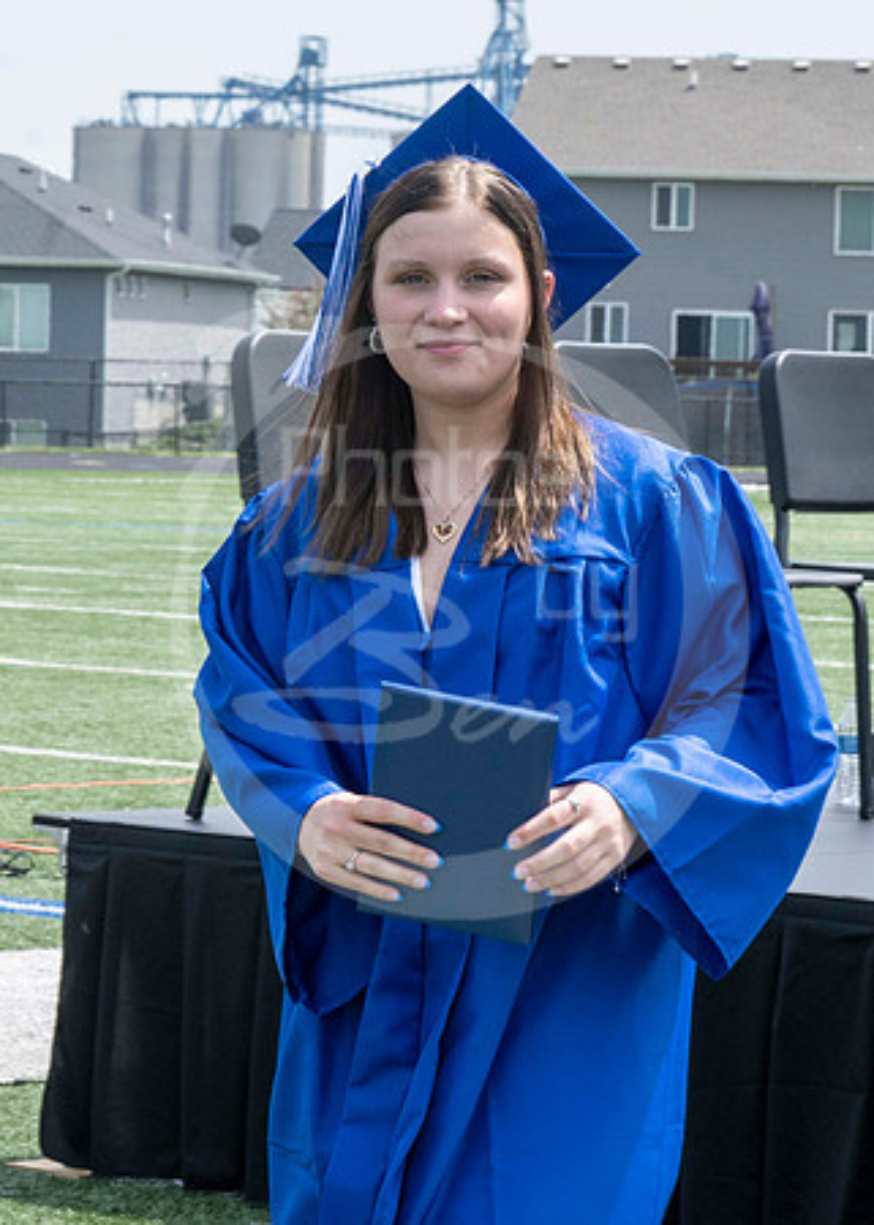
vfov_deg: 11.3
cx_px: 133
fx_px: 6170
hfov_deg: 8.1
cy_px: 438
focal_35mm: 177
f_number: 13
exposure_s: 1/250
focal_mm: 70
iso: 200
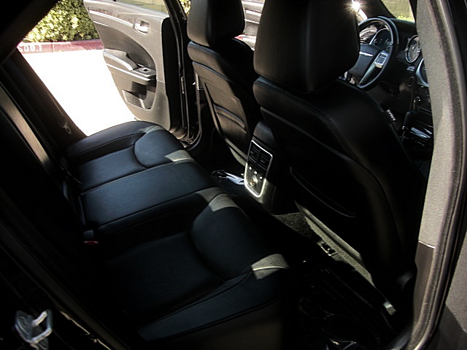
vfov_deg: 39.7
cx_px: 234
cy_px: 175
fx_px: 486
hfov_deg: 51.4
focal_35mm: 36
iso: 50
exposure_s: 1/80
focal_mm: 6.3
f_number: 2.8
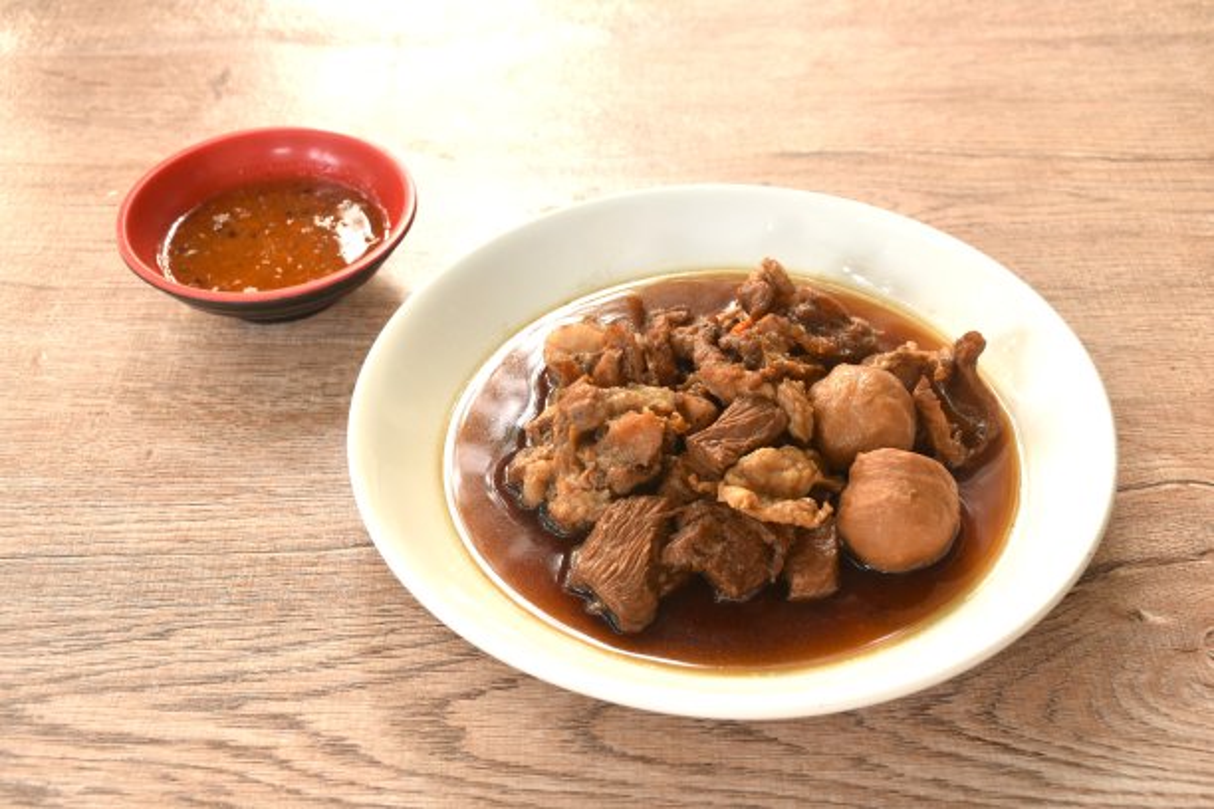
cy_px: 404
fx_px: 1619
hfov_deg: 41.1
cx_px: 607
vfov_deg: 28.1
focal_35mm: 48
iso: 100
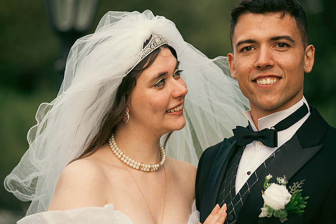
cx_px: 168
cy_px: 112
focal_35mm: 155
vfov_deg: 8.9
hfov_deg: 13.2
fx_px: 1447
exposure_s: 1/200
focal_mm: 155
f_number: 3.5
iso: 320
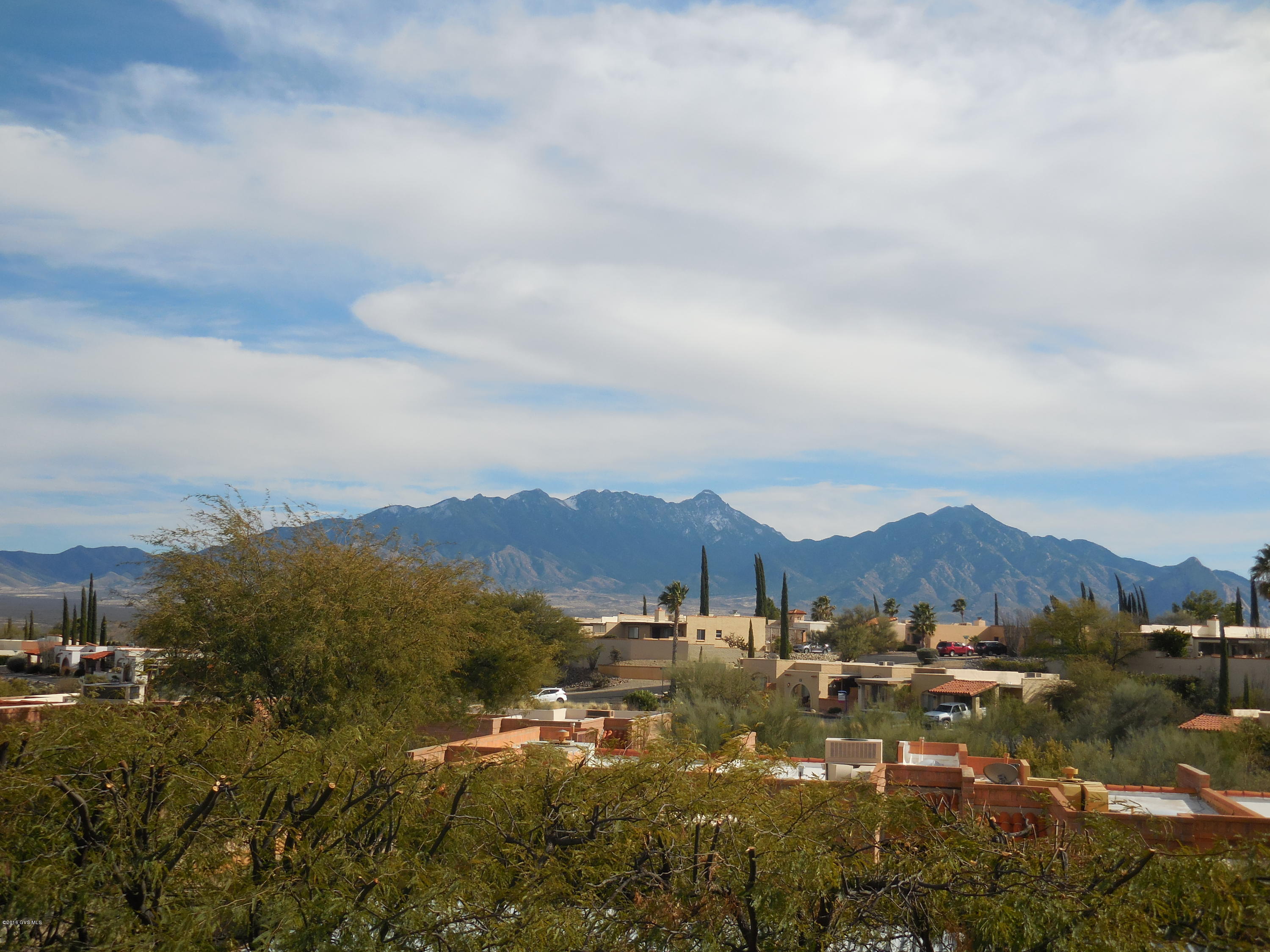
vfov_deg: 32.2
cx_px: 635
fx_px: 1651
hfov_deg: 42.1
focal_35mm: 45
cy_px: 476
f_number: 4.2
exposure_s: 1/1250
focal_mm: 8.1
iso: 125
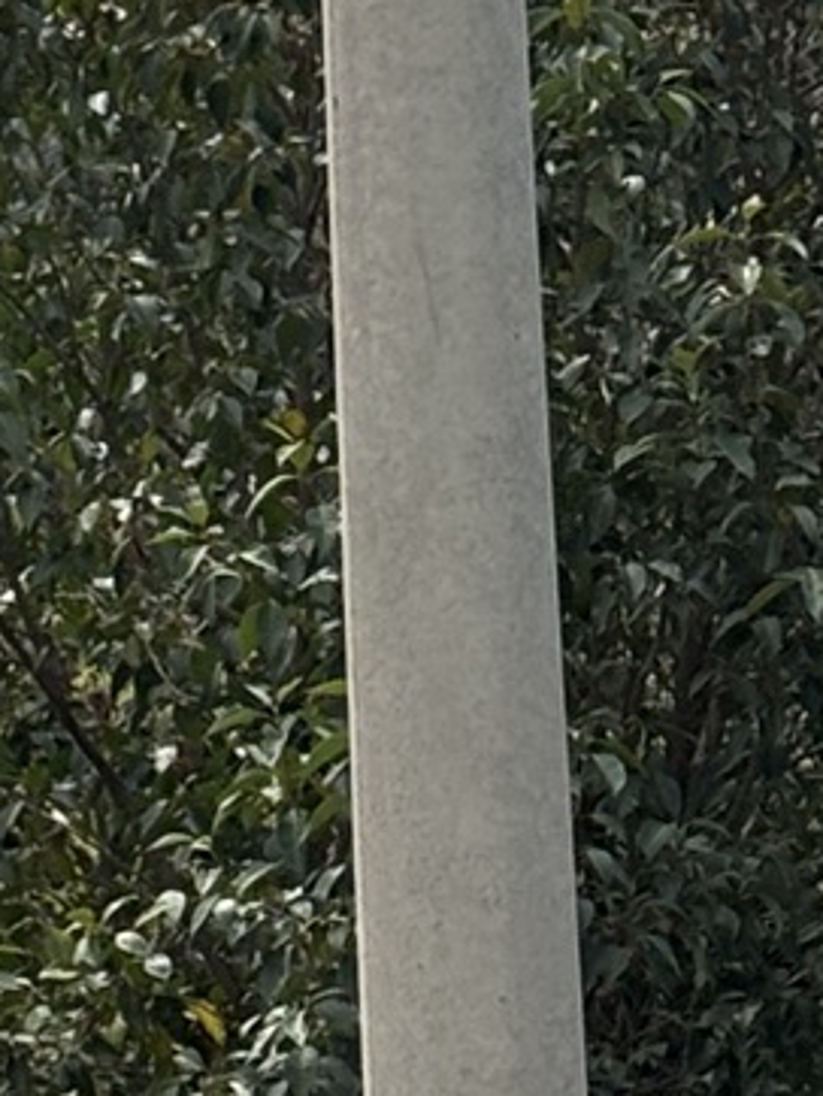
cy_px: -624
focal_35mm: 287
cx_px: -1234
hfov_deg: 5.0
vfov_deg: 6.8
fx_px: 9087
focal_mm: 5.96
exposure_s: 1/3534
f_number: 1.6
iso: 40
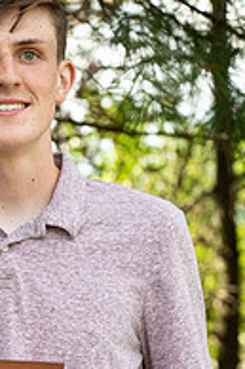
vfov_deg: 8.7
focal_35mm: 237
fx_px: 2424
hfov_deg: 5.8
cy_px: 323
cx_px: 2
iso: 400
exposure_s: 1/200
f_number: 6.3
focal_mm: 102
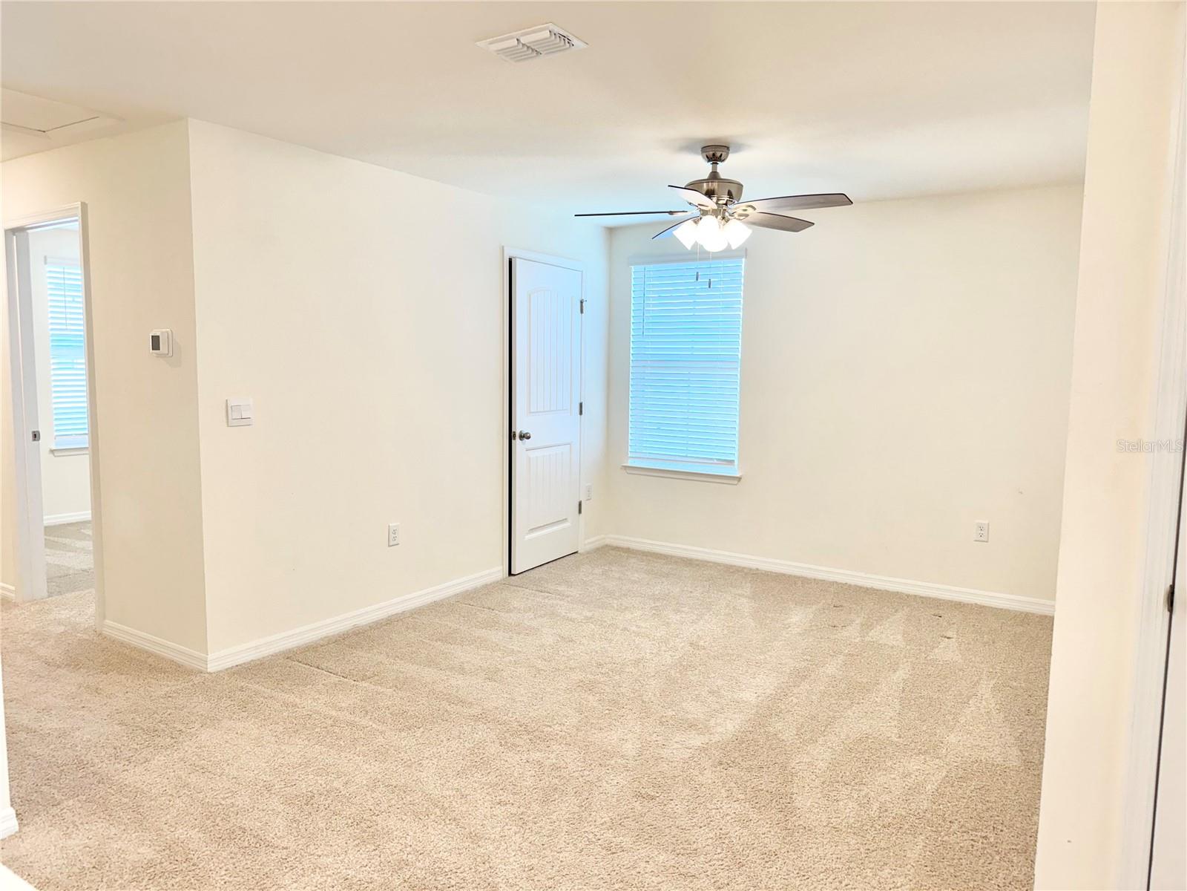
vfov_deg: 56.8
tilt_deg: -5.3
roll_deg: -0.7
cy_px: 446
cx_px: 594
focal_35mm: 24
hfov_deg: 71.6
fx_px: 823
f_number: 1.78
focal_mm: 6.76
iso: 100
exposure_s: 1/120
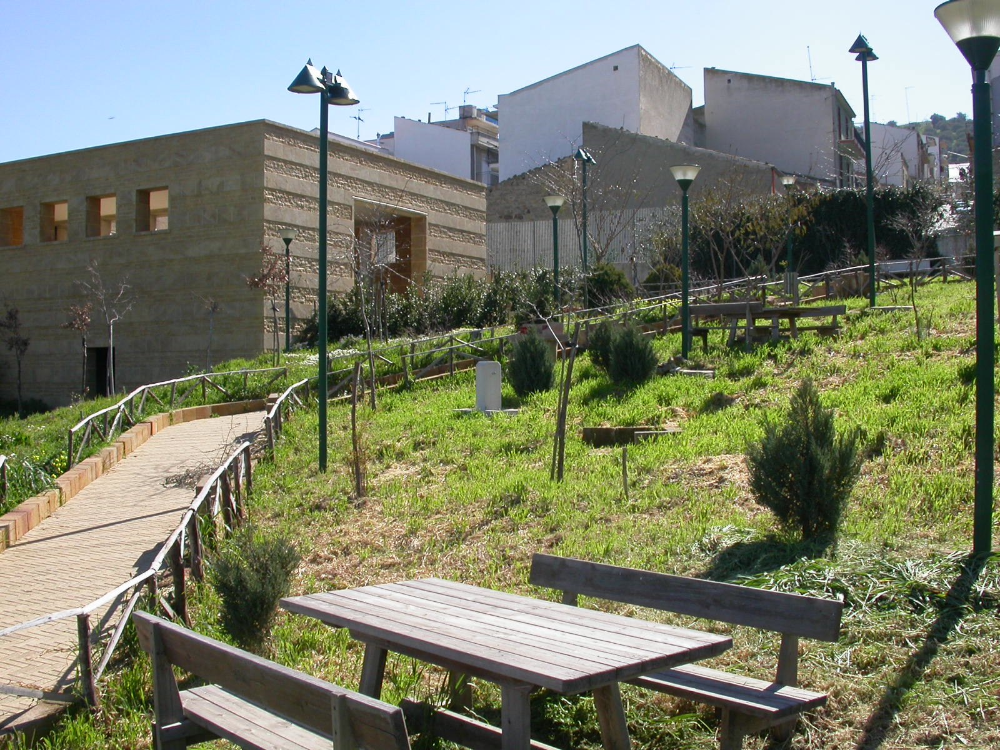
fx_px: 1098
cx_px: 500
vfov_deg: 37.7
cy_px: 375
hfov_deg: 49.0
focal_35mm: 38
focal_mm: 7.85
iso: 100
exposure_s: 1/262
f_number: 6.7
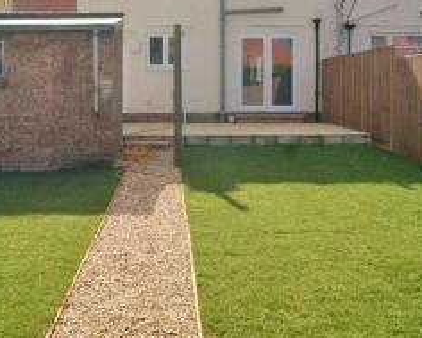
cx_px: 186
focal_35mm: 51
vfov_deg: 29.2
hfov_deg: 36.6
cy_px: 83
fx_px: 637
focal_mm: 18
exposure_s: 1/160
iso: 100
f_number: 10
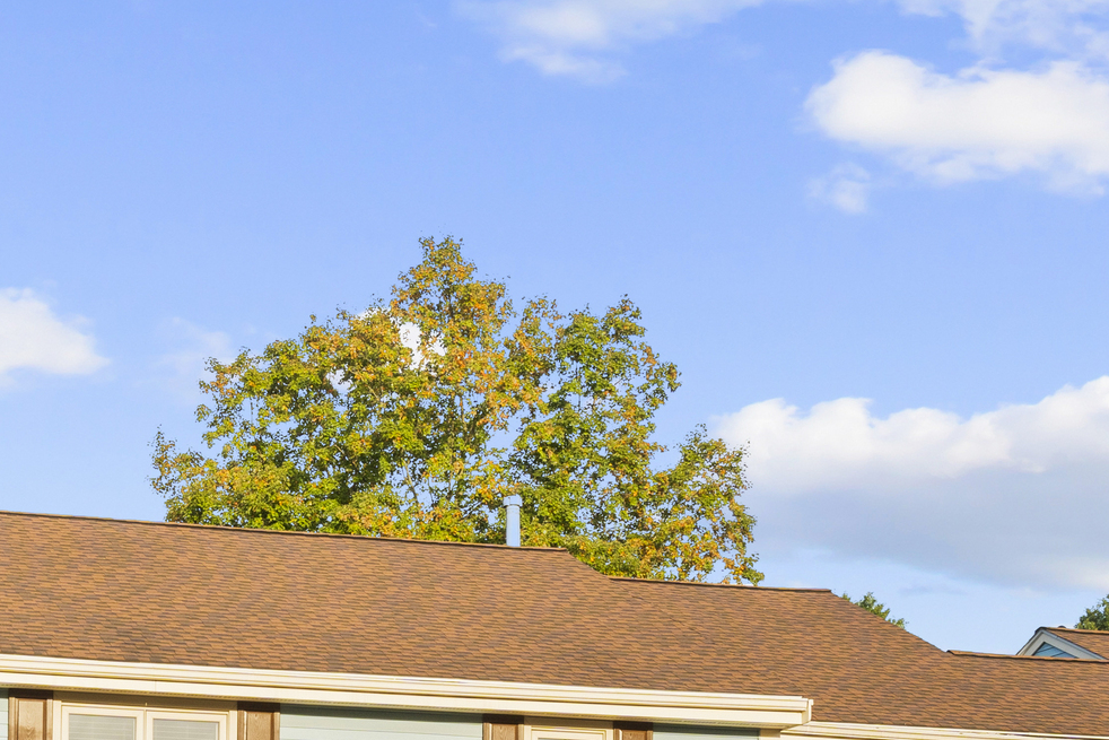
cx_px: 246
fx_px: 2988
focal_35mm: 97
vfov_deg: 13.6
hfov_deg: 20.8
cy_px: 930
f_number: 8
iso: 200
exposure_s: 1/40
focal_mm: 31
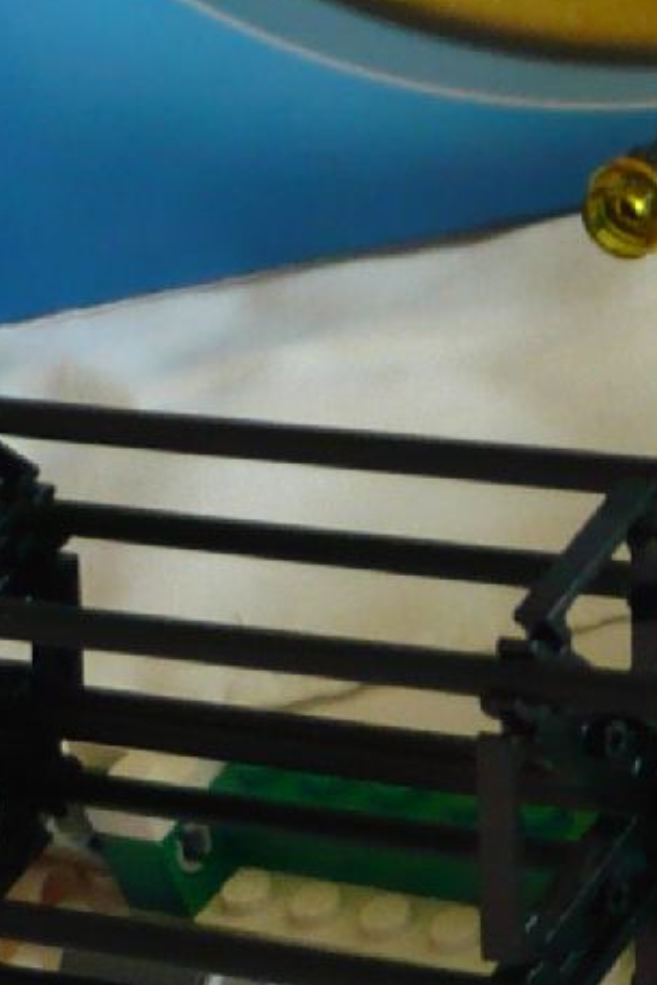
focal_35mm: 157
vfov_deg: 12.8
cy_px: 1164
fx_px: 4294
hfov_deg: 8.3
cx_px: 1356
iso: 160
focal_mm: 5.8
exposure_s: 1/30
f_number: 2.8
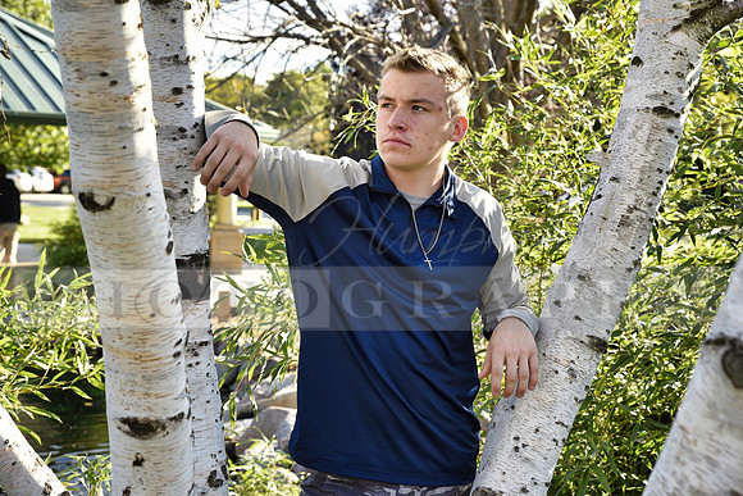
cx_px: 372
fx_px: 1197
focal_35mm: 58
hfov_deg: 34.5
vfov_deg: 23.4
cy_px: 248
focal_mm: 58
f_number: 6.3
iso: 200
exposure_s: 1/160
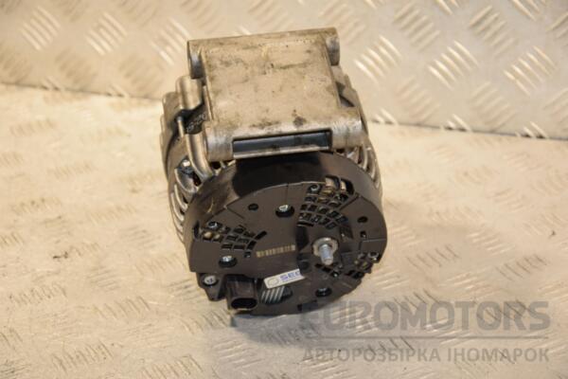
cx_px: 284
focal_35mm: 105
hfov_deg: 19.5
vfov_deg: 13.0
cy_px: 190
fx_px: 1657
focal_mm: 70
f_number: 5.3
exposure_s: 1/160
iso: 800
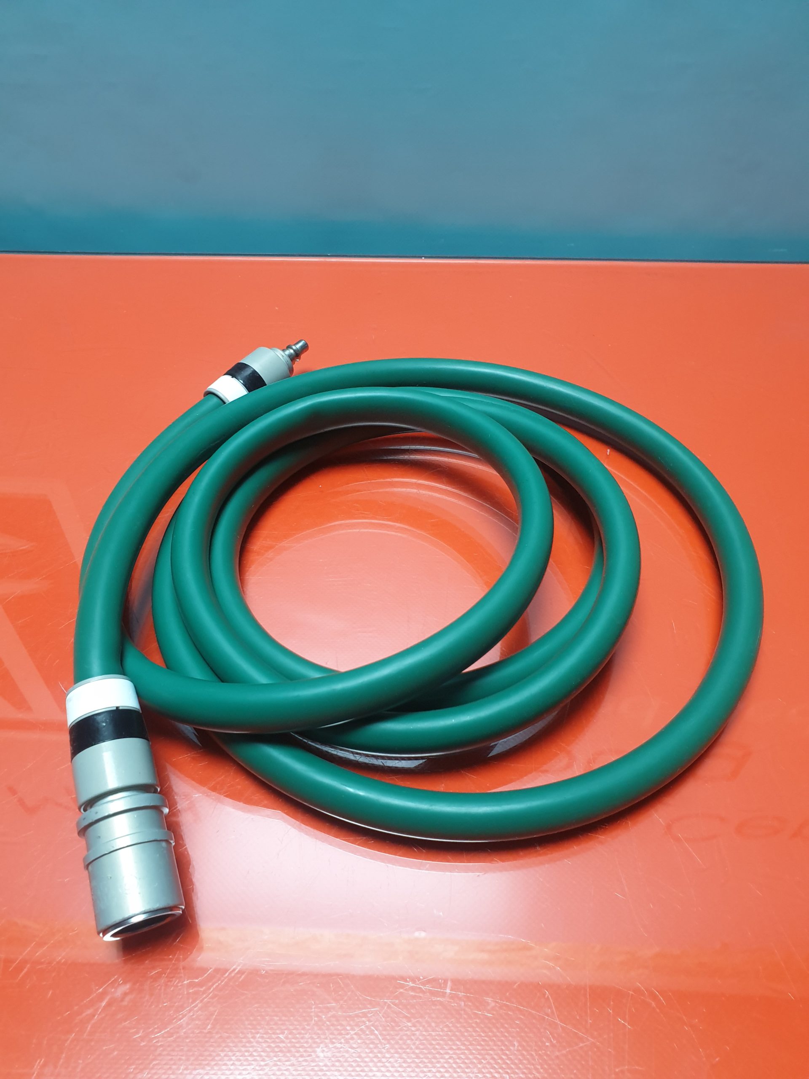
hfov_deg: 53.1
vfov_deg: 67.3
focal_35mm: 26
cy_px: 540
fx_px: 810
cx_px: 404
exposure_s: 1/50
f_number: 2.4
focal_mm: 4.3
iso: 250
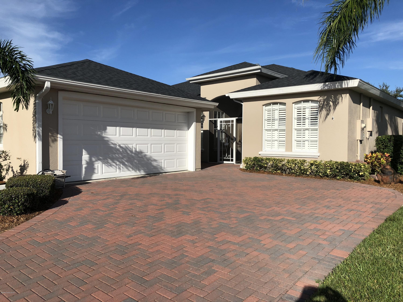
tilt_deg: -2.4
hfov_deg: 63.4
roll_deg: -0.7
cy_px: 151
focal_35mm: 28
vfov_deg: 49.7
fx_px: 326
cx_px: 202
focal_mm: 4
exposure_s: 1/3003
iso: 20
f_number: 1.8
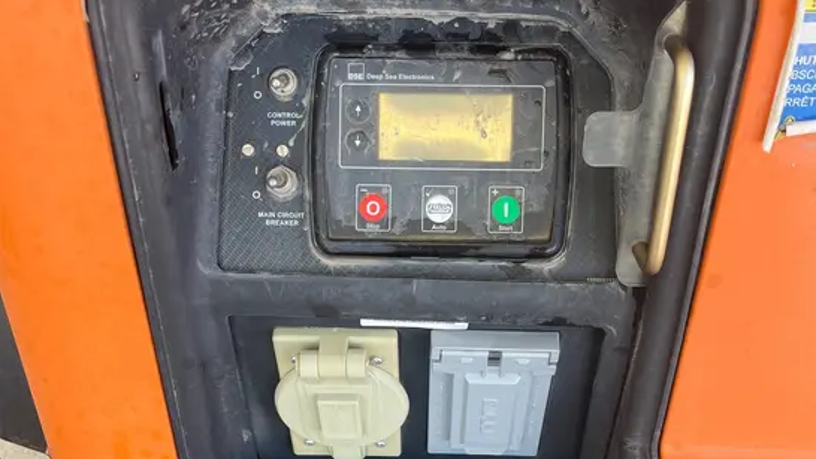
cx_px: 409
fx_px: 822
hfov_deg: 52.8
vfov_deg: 30.7
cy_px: 340
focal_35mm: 38
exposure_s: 1/122
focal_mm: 5.1
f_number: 1.6
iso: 50
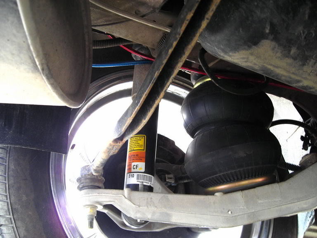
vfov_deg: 37.7
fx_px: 348
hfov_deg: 49.0
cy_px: 119
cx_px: 158
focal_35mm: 38
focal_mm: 6.3
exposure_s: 1/15
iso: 50
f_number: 3.2
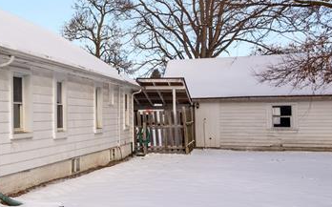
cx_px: 18
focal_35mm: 51
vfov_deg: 25.3
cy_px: 107
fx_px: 461
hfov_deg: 36.5
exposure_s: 1/640
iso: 320
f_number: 9
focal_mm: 17
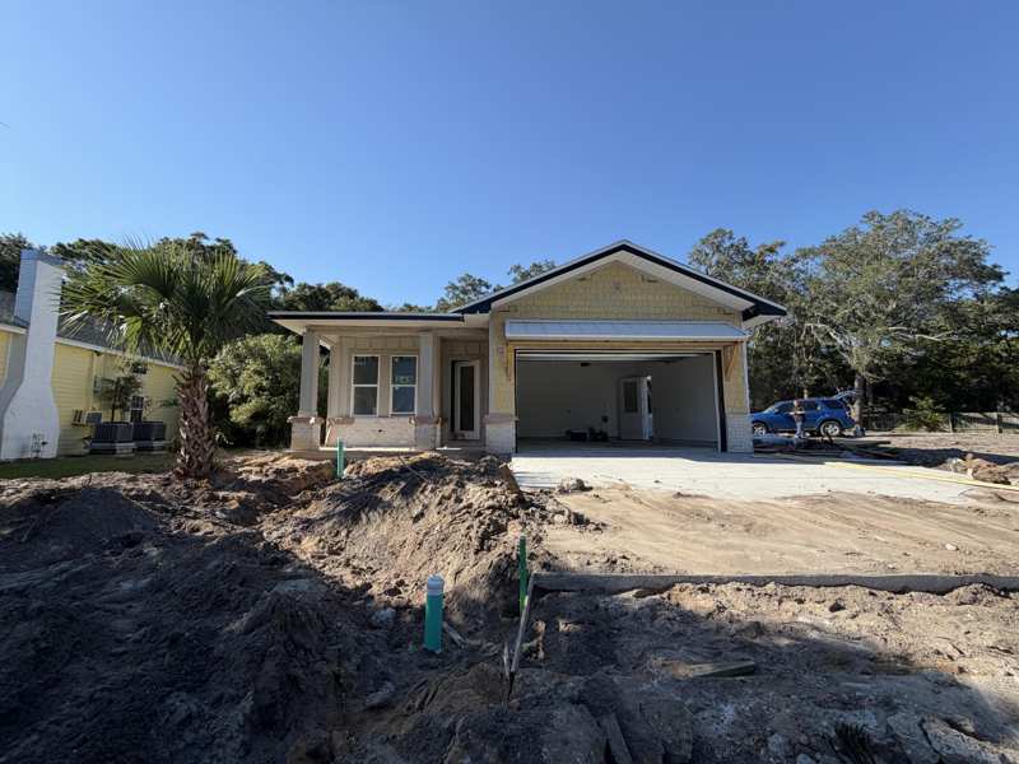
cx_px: 510
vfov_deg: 85.7
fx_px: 412
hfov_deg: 102.1
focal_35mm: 14
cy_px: 382
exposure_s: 1/770
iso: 32
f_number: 2.2
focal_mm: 2.22
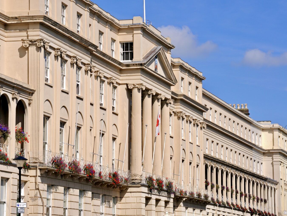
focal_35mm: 140
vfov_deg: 10.6
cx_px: 139
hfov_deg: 14.1
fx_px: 1157
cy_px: 109
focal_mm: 85
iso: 200
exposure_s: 1/320
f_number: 18
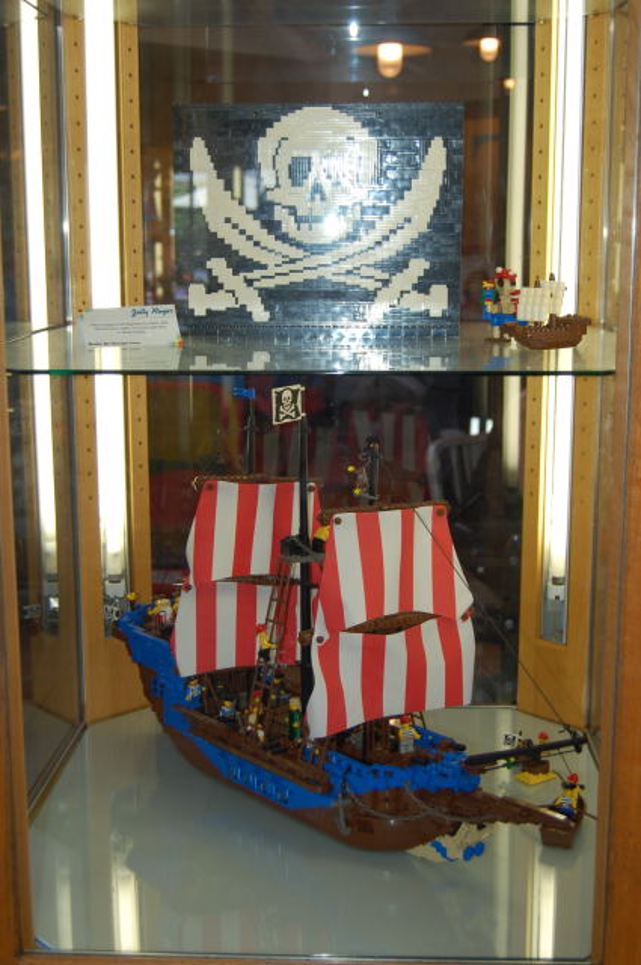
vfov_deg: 41.2
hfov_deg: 28.0
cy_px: 482
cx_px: 320
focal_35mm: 48
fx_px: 1285
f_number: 4.5
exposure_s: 1/60
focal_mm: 32
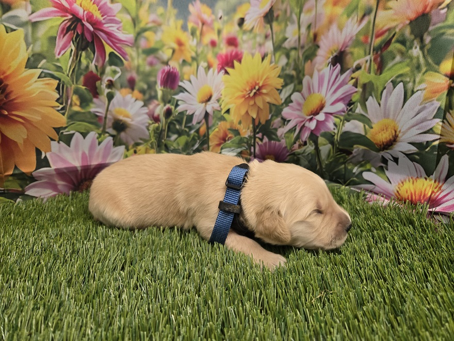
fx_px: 302
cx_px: 227
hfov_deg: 73.9
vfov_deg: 58.9
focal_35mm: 23
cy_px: 170
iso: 250
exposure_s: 1/96.1
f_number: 1.8
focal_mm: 5.4
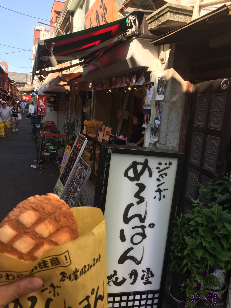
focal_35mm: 29
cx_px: 116
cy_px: 154
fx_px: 258
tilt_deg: -8.2
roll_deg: -5.2
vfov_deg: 61.7
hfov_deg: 48.2
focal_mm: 4.15
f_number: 2.2
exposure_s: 1/534
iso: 32
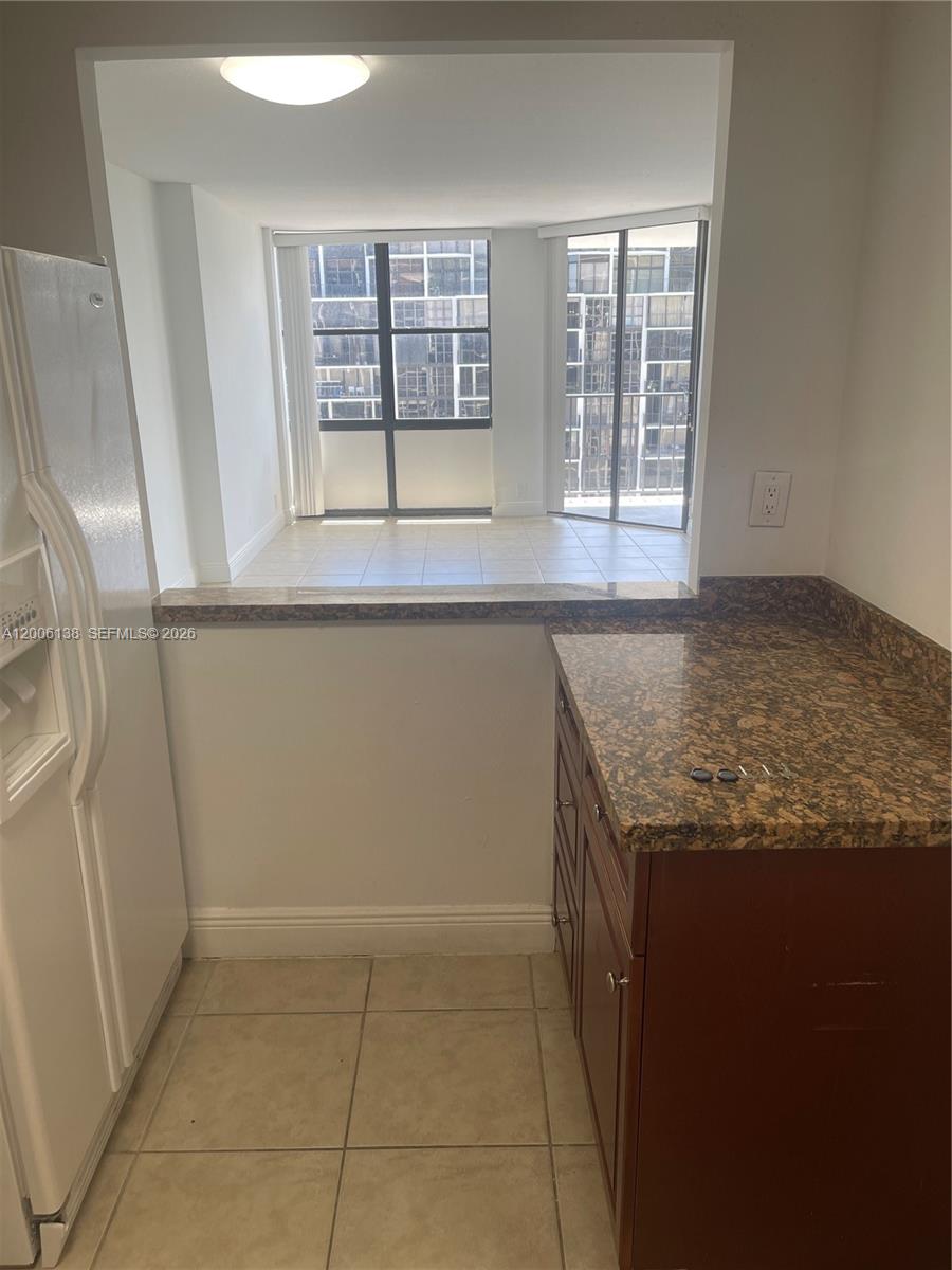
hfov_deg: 54.9
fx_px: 917
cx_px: 476
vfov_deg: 69.4
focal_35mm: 25
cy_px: 635
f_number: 1.6
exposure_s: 1/120
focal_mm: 5.1
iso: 40
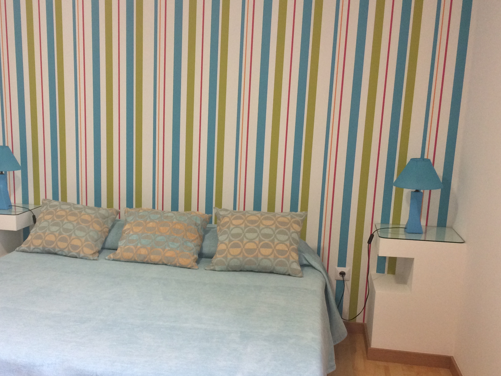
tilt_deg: -11.6
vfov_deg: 34.2
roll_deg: +0.7
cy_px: 230
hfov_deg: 44.2
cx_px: 169
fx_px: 608
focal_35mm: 42
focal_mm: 4.15
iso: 125
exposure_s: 1/33
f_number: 2.2
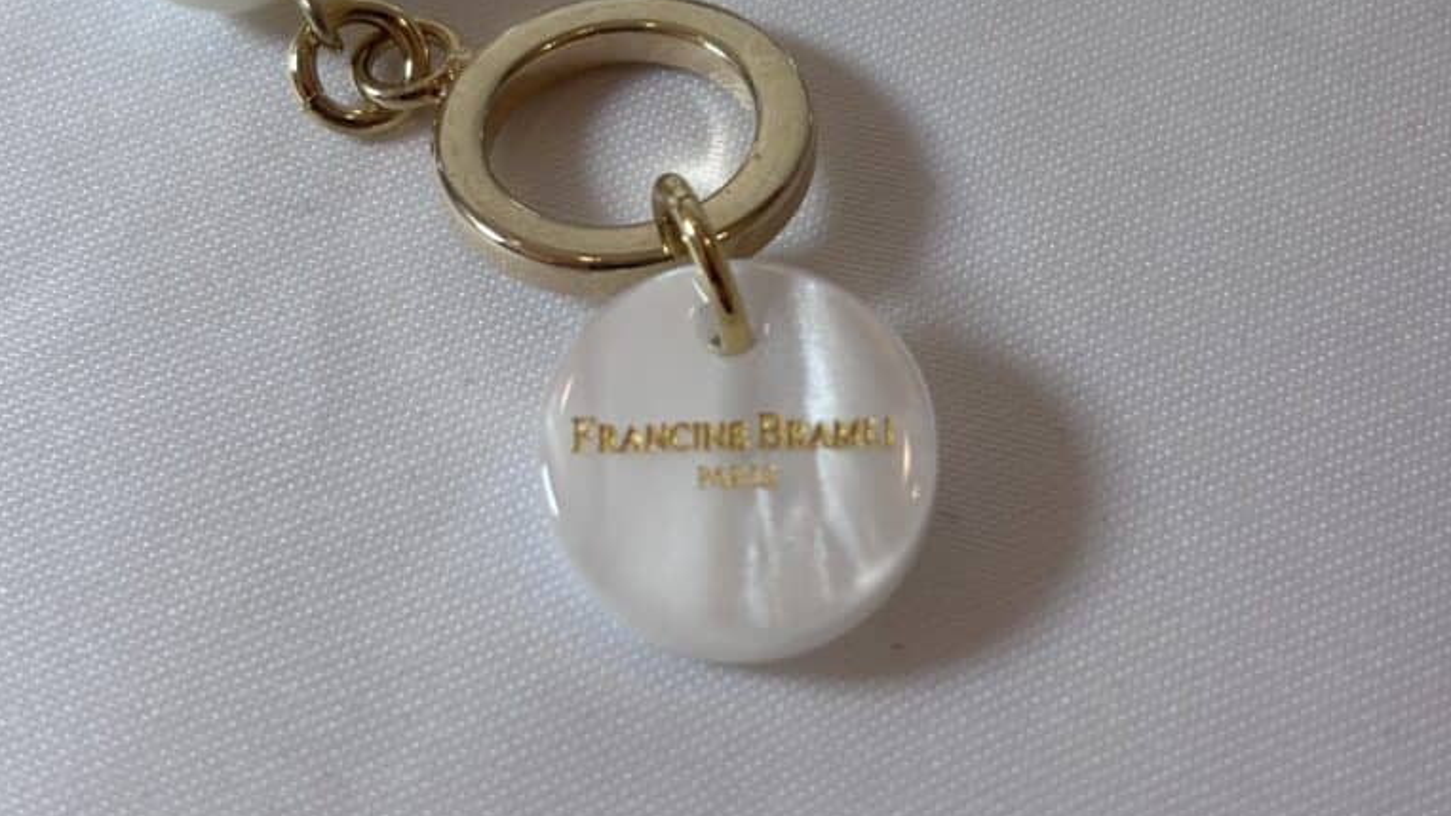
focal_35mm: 76
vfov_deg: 15.7
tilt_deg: -55.8
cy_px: 80
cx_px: 723
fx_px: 2924
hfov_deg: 27.9
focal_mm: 5.96
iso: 25
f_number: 1.6
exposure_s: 1/100
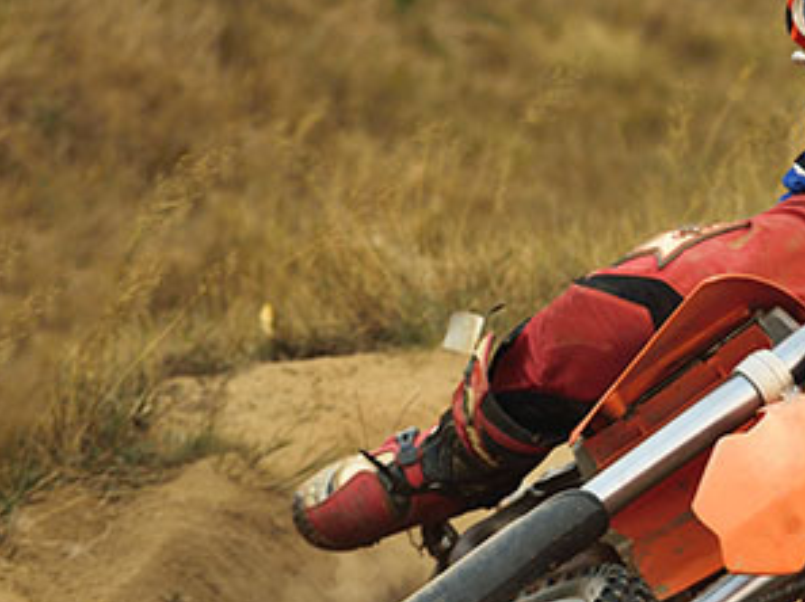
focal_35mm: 519
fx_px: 12055
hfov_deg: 3.8
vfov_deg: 2.9
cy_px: 304
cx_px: 878
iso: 100
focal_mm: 200
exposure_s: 1/1250
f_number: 4.5
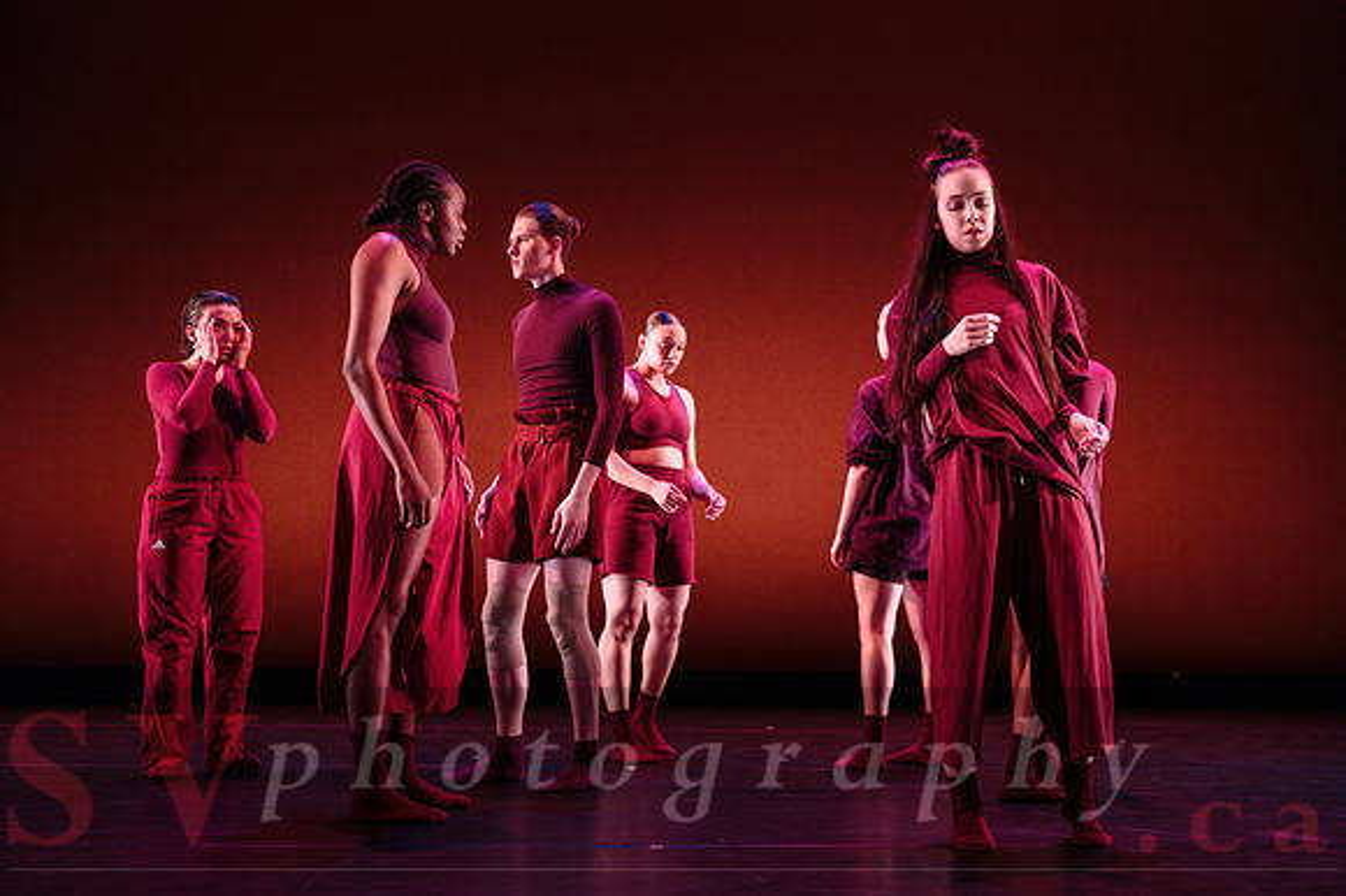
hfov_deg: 43.7
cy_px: 502
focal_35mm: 45
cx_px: 673
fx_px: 1679
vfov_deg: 29.8
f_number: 2.8
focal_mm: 40
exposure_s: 1/250
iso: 2000
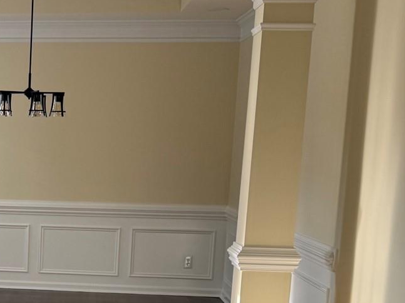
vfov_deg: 18.9
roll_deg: -0.9
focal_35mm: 76
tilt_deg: -10.5
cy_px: 292
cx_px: -59
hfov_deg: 23.8
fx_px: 889
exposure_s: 1/201
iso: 80
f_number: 1.78
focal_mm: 6.76
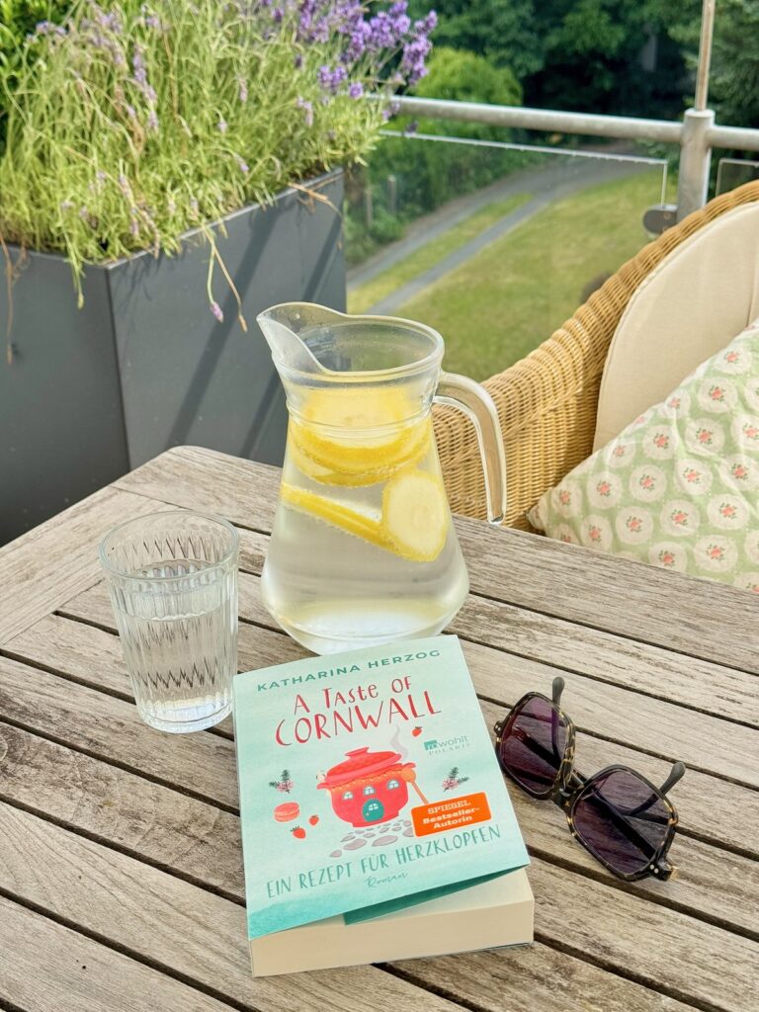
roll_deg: +1.5
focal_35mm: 48
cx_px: 380
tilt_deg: -27.5
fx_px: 1403
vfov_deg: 39.7
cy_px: 506
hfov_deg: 30.3
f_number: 1.78
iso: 64
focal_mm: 6.76
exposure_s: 1/2179
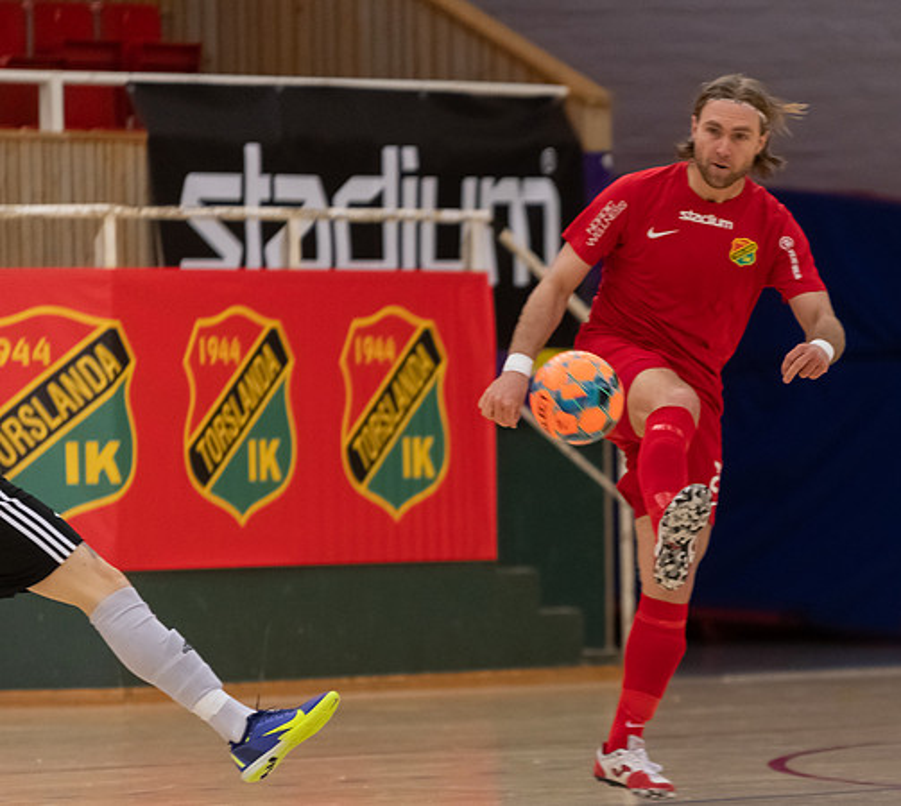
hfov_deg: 4.0
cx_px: 763
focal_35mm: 459
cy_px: 509
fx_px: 12830
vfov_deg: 3.6
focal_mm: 200
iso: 800
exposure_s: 1/800
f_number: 2.8
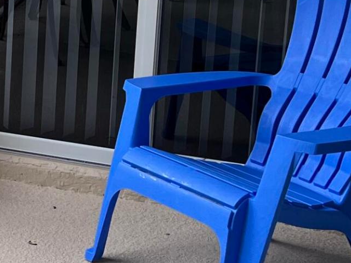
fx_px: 1186
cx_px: -224
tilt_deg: -11.3
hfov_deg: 15.2
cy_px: -21
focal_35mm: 117
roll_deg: -1.0
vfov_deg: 12.5
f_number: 1.6
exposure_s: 1/336
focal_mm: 5.1
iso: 50
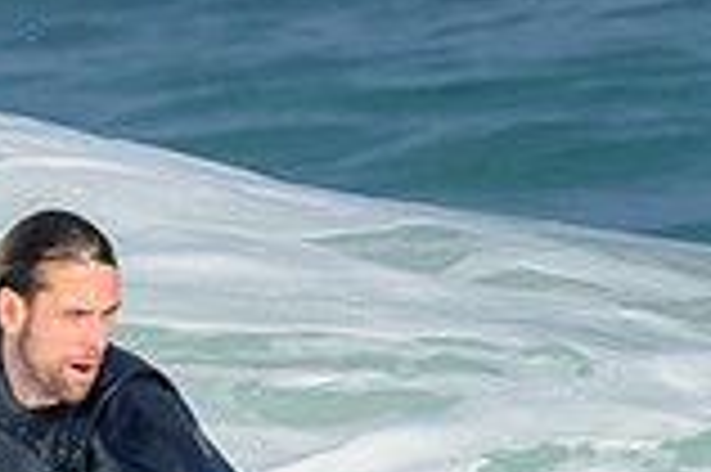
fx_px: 53624
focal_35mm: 2718
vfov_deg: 0.5
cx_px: 448
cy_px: 457
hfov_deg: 0.8
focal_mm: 530
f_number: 11
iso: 560
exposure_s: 1/1600
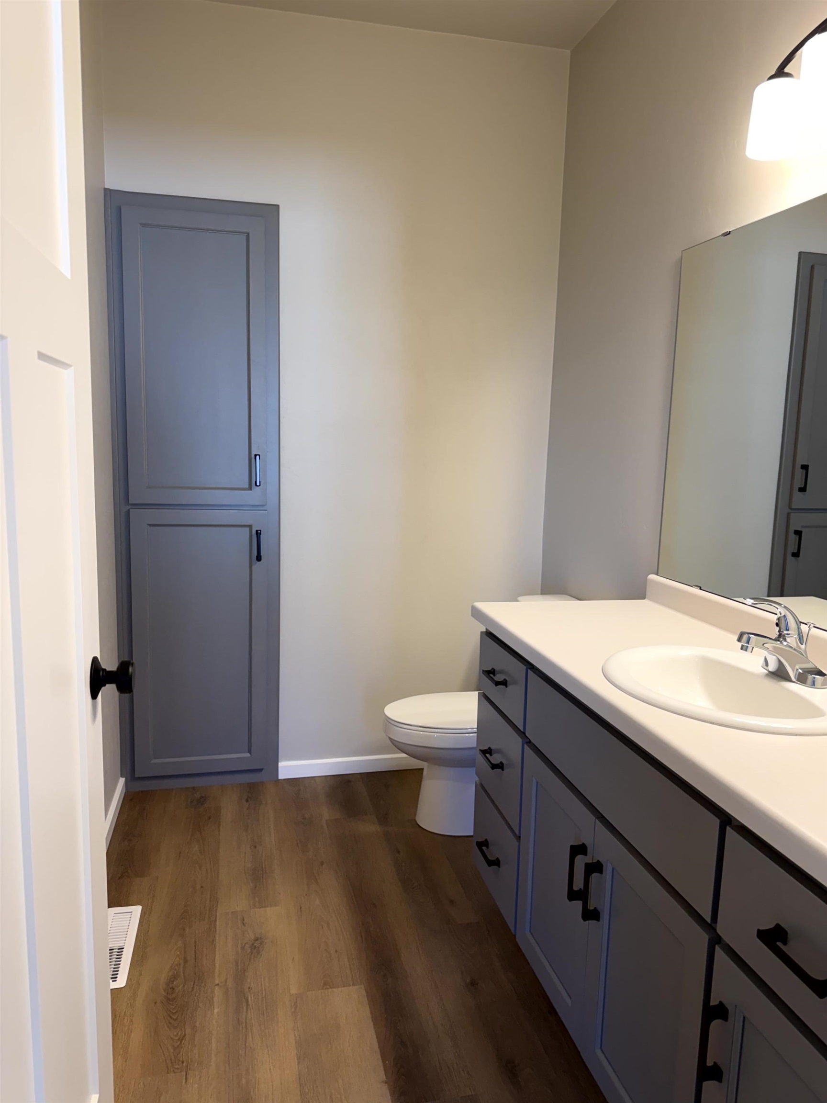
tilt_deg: -7.4
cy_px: 552
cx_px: 414
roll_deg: -2.7
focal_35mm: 24
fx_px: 765
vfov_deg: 71.6
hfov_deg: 56.8
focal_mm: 6.76
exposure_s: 1/120
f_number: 1.78
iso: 125
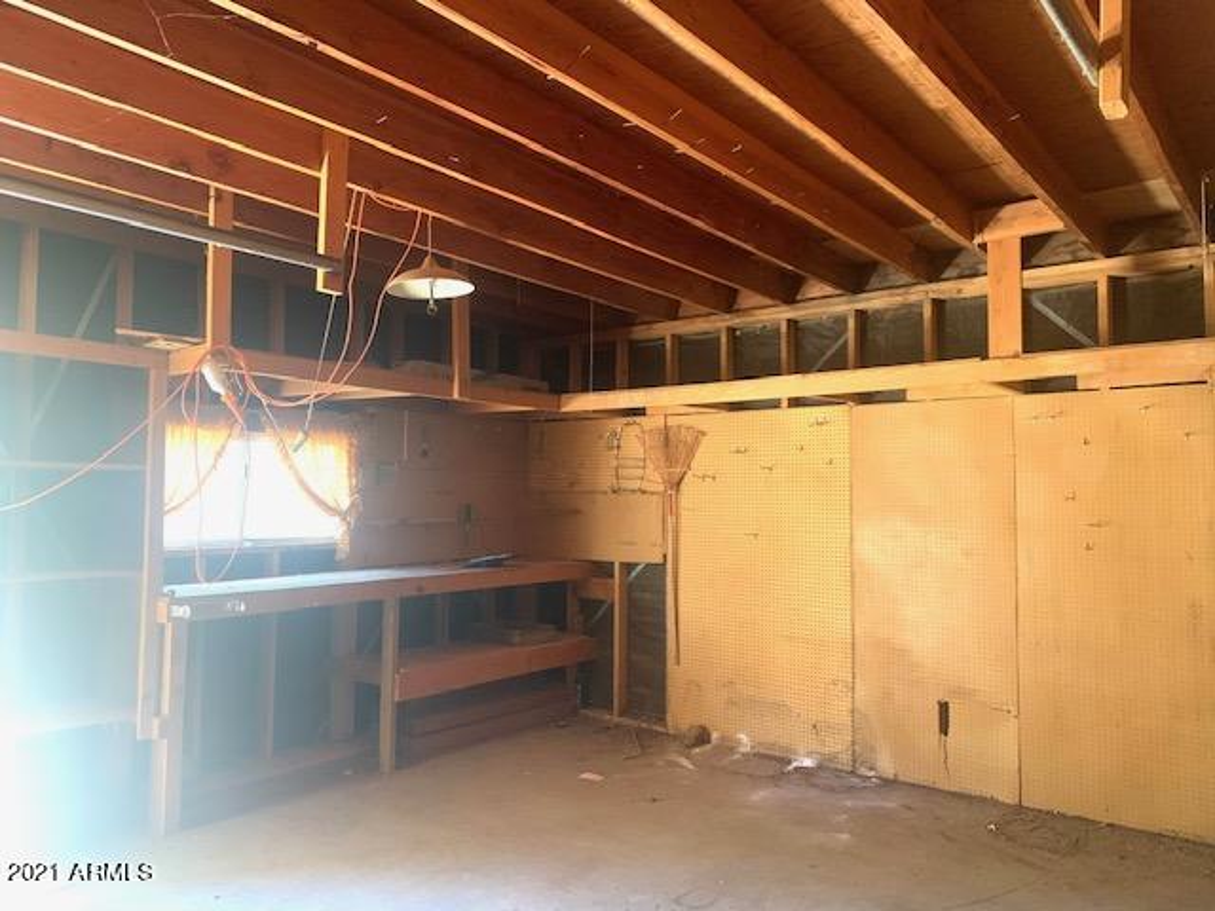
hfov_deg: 67.3
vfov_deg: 53.1
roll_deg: -0.9
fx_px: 913
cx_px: 608
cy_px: 456
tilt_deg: +3.1
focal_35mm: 26
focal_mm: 4.25
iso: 400
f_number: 1.8
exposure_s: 1/32
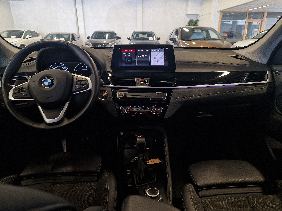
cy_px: 106
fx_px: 187
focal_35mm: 23
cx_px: 141
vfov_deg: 58.9
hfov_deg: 73.9
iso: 80
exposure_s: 1/50
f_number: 1.8
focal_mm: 5.4
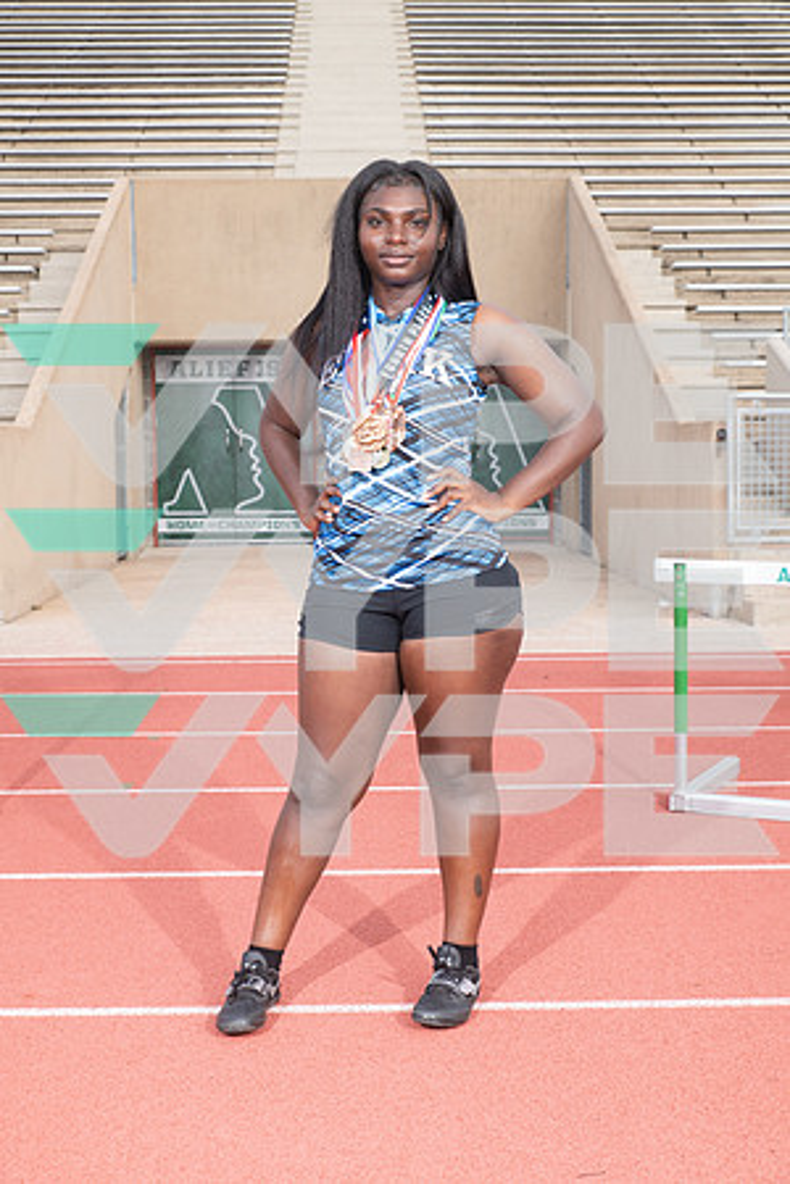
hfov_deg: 27.0
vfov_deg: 39.6
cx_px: 395
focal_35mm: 50
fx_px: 1646
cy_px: 592
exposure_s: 1/250
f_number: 8
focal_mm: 50
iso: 250
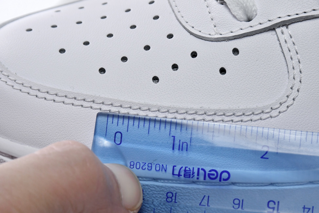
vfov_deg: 6.5
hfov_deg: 9.8
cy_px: 106
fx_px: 1861
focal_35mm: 210
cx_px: 160
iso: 1600
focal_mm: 140
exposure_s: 1/125
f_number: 14
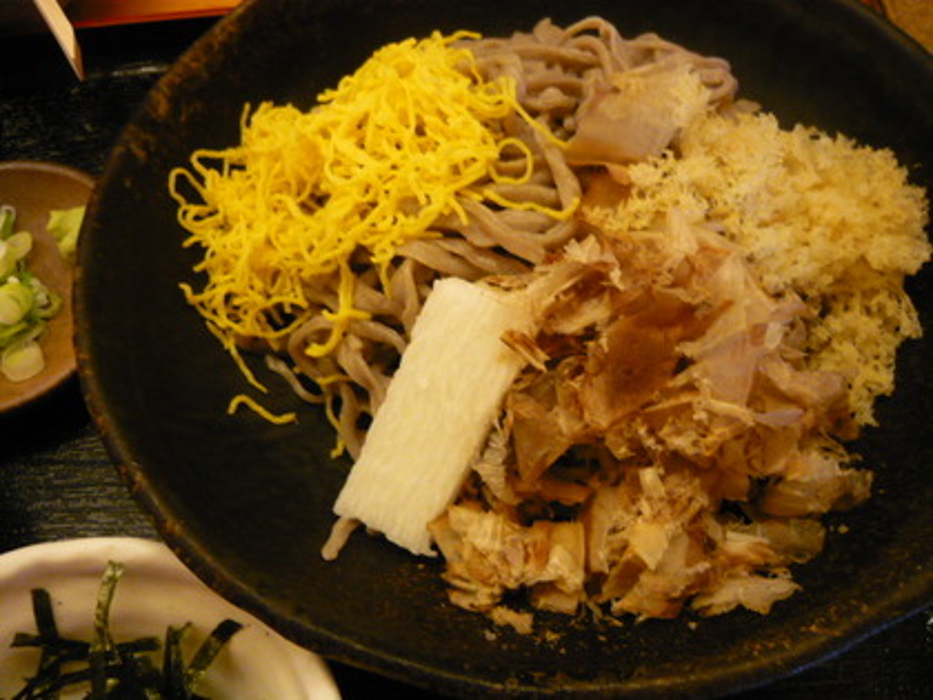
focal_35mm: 33
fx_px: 889
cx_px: 466
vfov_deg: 42.9
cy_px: 350
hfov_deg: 55.4
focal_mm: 5.5
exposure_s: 1/25
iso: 400
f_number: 2.8
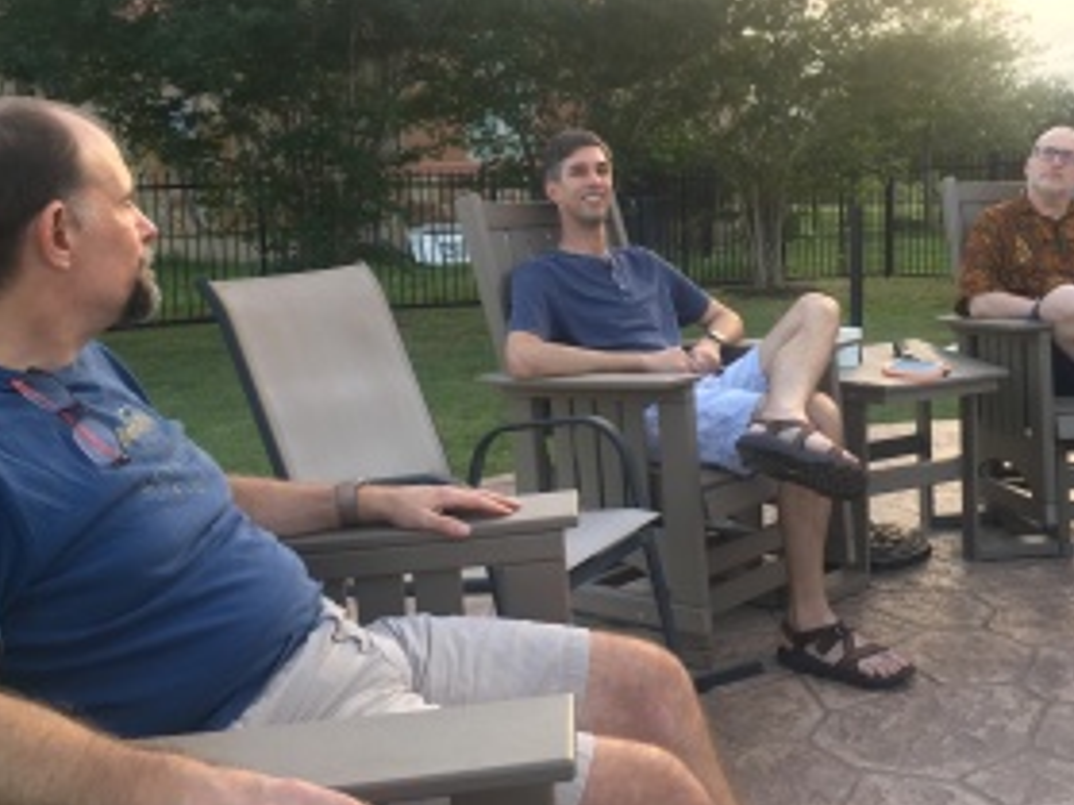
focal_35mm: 38
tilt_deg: -5.1
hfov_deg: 48.8
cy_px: 304
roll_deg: +2.8
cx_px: 631
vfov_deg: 37.5
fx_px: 1178
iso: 25
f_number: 2.2
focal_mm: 4.15
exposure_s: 1/40
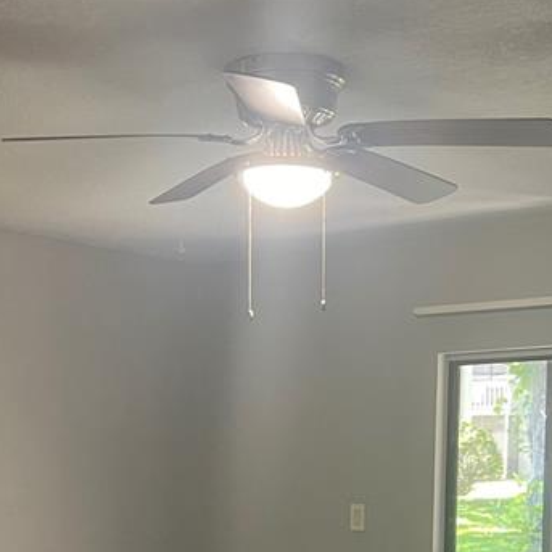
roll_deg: +0.0
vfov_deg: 24.4
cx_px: 301
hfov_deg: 26.1
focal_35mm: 66
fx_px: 1191
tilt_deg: -8.5
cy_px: 608
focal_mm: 5.1
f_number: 1.6
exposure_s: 1/60
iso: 250
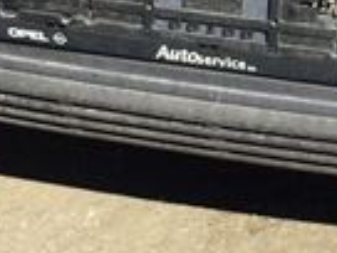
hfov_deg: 11.4
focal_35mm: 170
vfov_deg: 8.3
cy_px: -273
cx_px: 406
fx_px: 1655
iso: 32
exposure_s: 1/1368
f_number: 2.2
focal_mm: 4.15
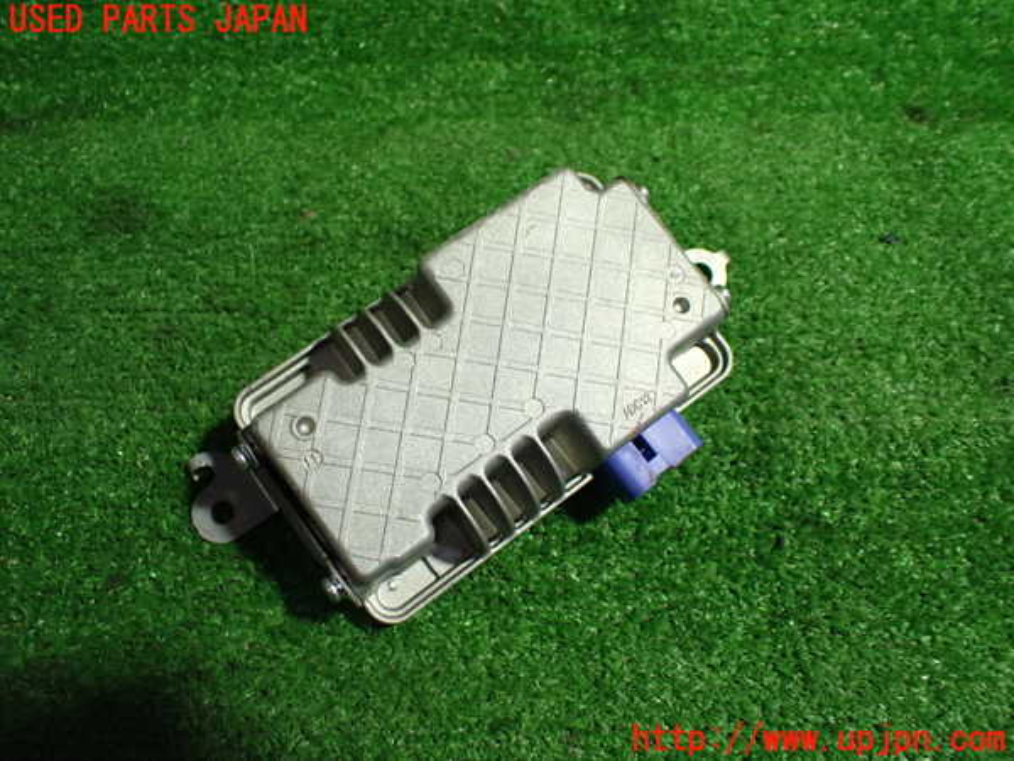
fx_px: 879
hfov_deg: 60.0
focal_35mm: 30
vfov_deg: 46.8
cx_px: 507
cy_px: 380
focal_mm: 5.4
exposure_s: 1/125
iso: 640
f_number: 2.3
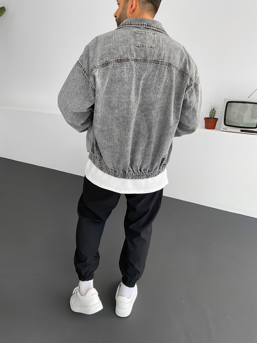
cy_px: 172
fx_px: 287
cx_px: 128
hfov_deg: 48.2
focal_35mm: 29
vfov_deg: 61.7
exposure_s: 1/120
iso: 32
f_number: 1.8
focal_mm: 3
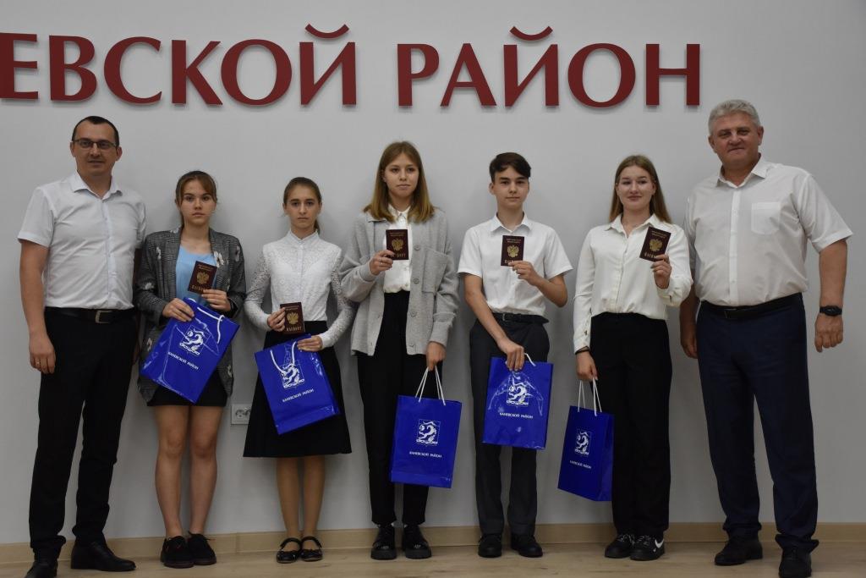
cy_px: 289
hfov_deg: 38.9
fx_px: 1227
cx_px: 433
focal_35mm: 51
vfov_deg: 26.5
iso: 800
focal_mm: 34
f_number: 4.2
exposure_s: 1/200
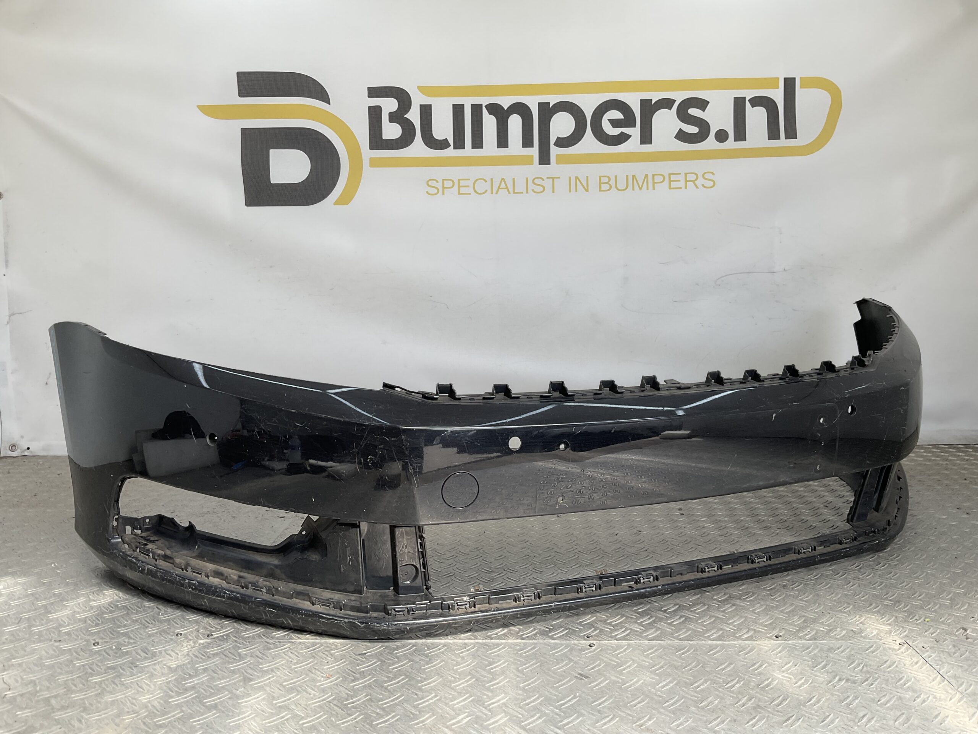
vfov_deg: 48.2
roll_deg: -0.4
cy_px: 367
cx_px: 489
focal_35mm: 29
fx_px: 819
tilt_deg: -7.8
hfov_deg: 61.7
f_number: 1.8
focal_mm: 3
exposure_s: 1/335
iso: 16
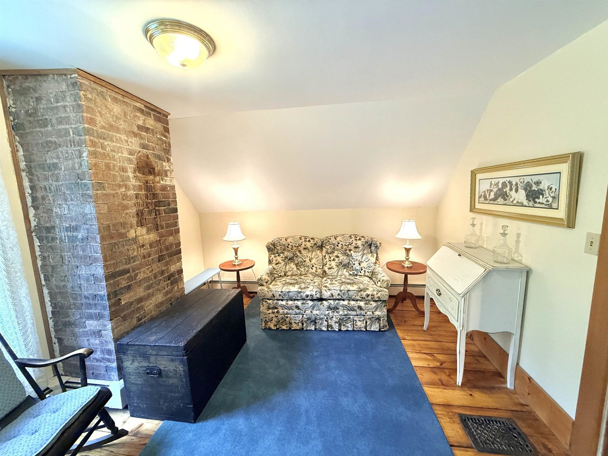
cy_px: 228
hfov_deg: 102.1
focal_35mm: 14
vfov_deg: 85.7
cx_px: 304
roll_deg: +1.8
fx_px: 246
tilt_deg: -7.5
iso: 320
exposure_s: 1/60
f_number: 2.2
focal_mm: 2.22
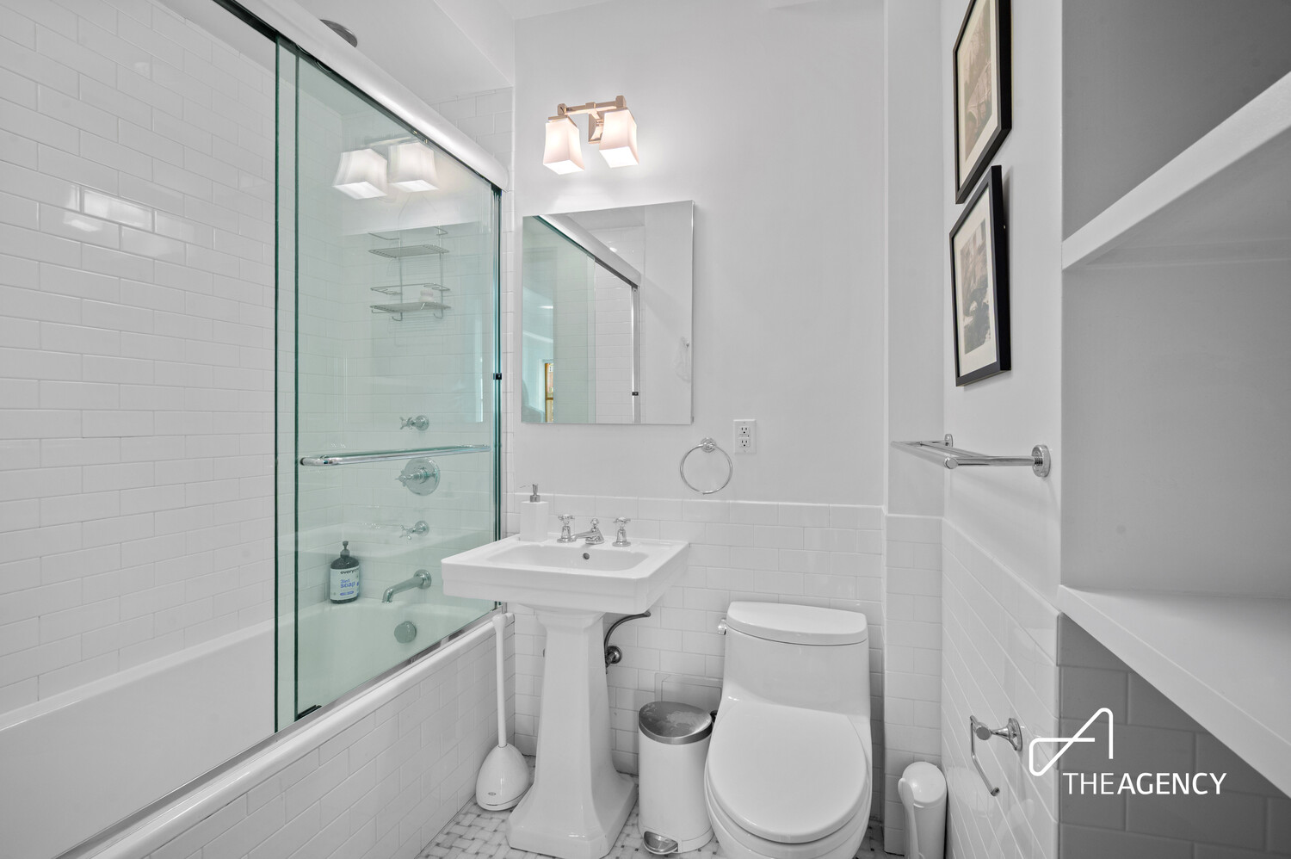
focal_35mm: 14
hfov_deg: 104.3
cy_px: 430
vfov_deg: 81.1
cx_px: 646
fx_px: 502
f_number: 11
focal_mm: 14
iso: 250
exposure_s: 1.3
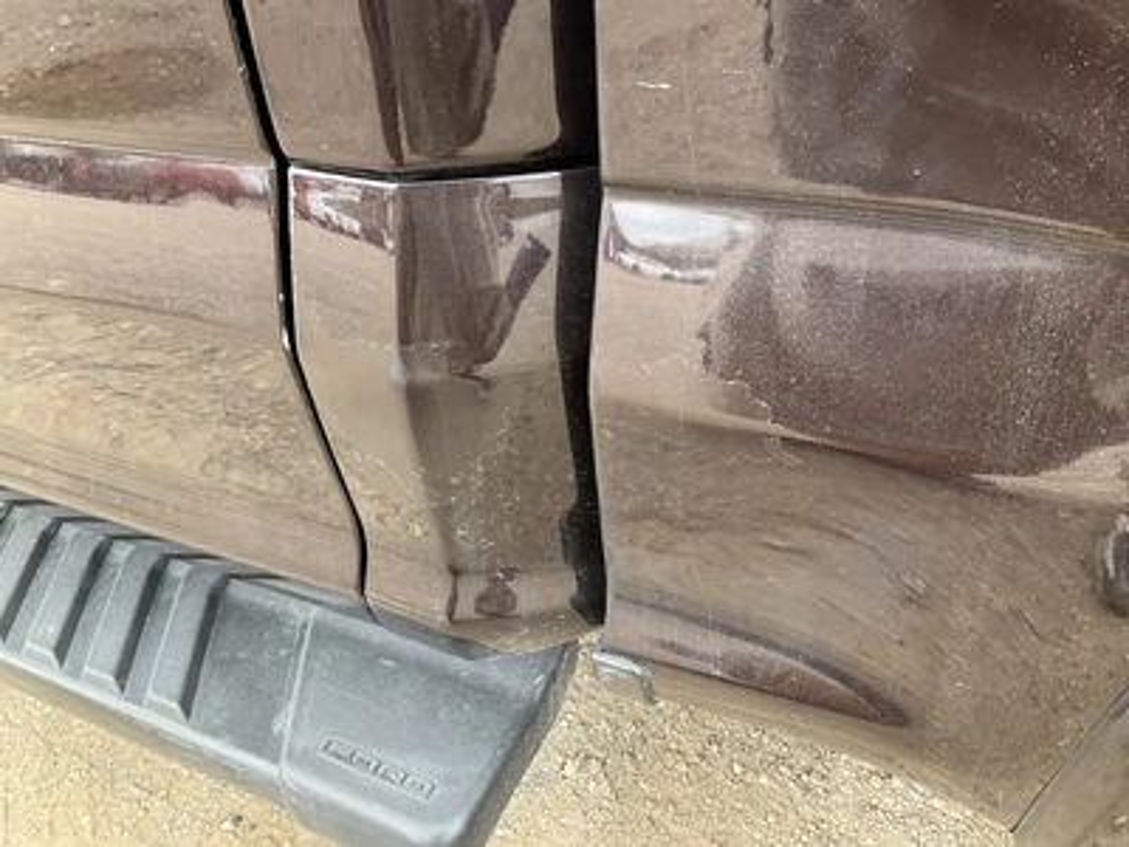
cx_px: 564
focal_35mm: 29
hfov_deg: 61.7
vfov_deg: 48.2
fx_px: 946
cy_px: 424
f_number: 1.8
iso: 64
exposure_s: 1/122
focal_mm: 3
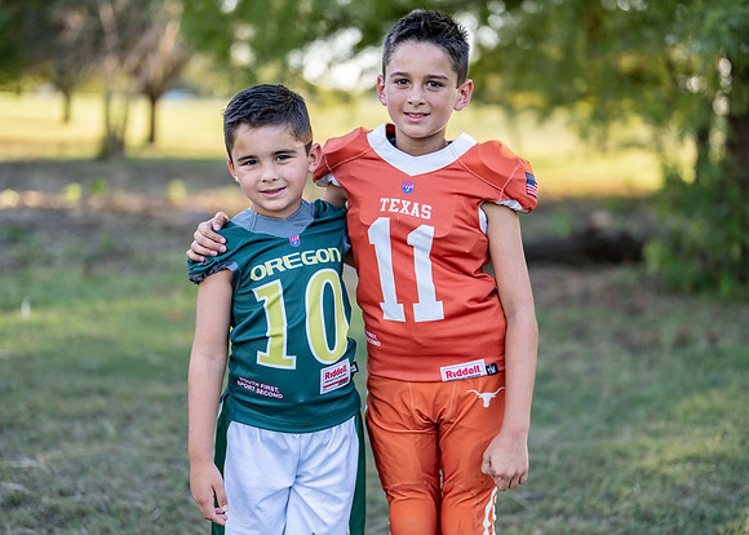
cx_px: 374
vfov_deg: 27.0
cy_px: 268
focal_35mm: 52
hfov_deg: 37.2
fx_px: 1114
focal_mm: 50
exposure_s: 1/640
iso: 100
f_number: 1.2
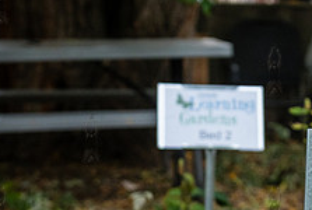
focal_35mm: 171
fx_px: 1486
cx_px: 252
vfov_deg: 8.0
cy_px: 196
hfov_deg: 11.9
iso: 2000
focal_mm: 60
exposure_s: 1/1000
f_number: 4.5
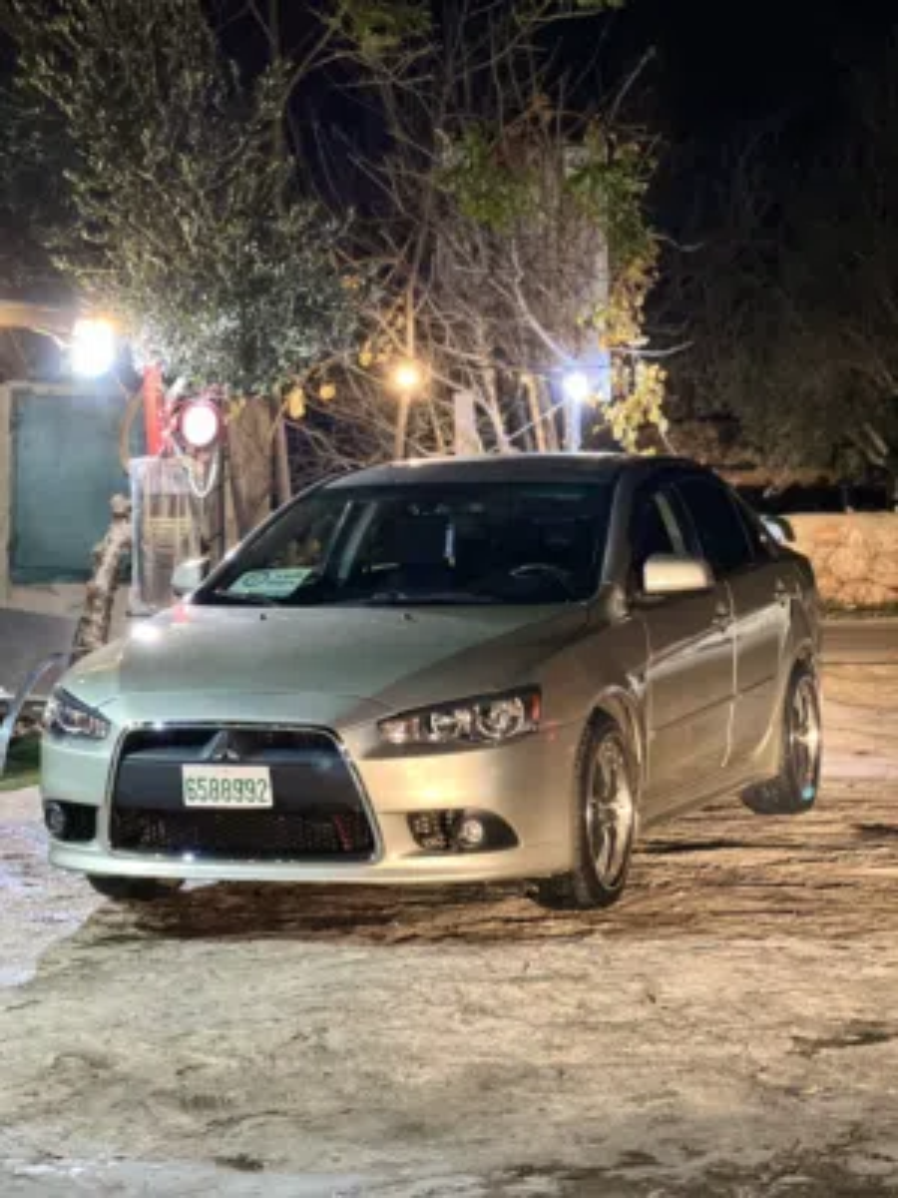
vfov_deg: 25.3
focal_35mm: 77
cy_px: 599
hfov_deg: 19.1
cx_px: 449
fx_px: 2663
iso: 640
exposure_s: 1/14
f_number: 2.8
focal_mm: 9
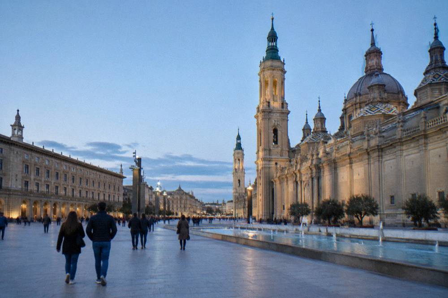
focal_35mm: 40
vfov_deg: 33.4
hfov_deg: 48.5
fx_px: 498
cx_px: 224
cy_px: 149
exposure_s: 1/125
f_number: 11
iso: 100
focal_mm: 40
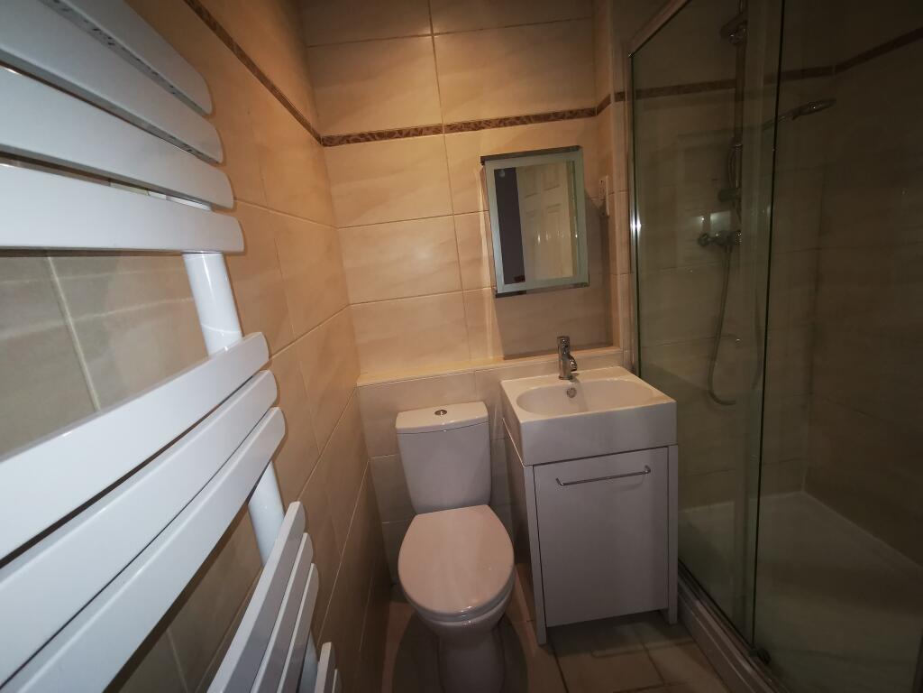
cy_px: 346
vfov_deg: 78.1
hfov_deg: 94.5
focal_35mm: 16
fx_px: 427
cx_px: 462
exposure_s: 1/50
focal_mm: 2.35
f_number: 2.2
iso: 320
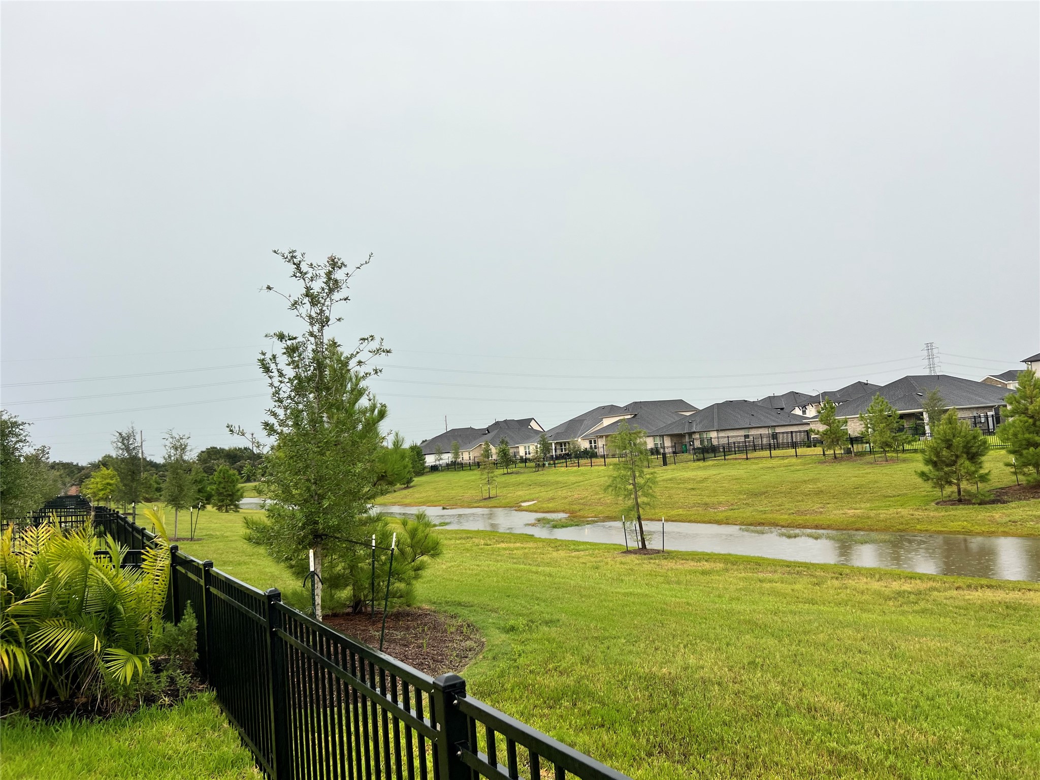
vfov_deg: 53.1
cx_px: 520
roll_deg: +5.8
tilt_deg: +2.9
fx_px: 781
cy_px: 390
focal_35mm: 26
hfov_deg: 67.3
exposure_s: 1/434
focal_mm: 5.7
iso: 50
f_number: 1.5
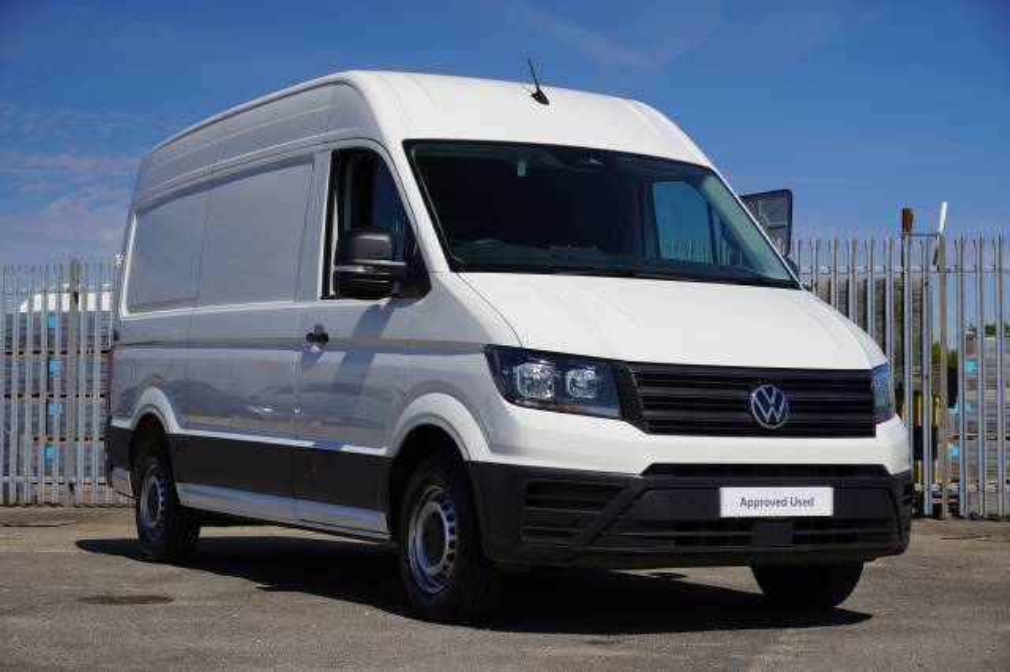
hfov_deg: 29.9
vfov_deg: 20.1
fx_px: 1893
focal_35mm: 68
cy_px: 336
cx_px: 505
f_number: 11
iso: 100
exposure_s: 1/125
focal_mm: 45
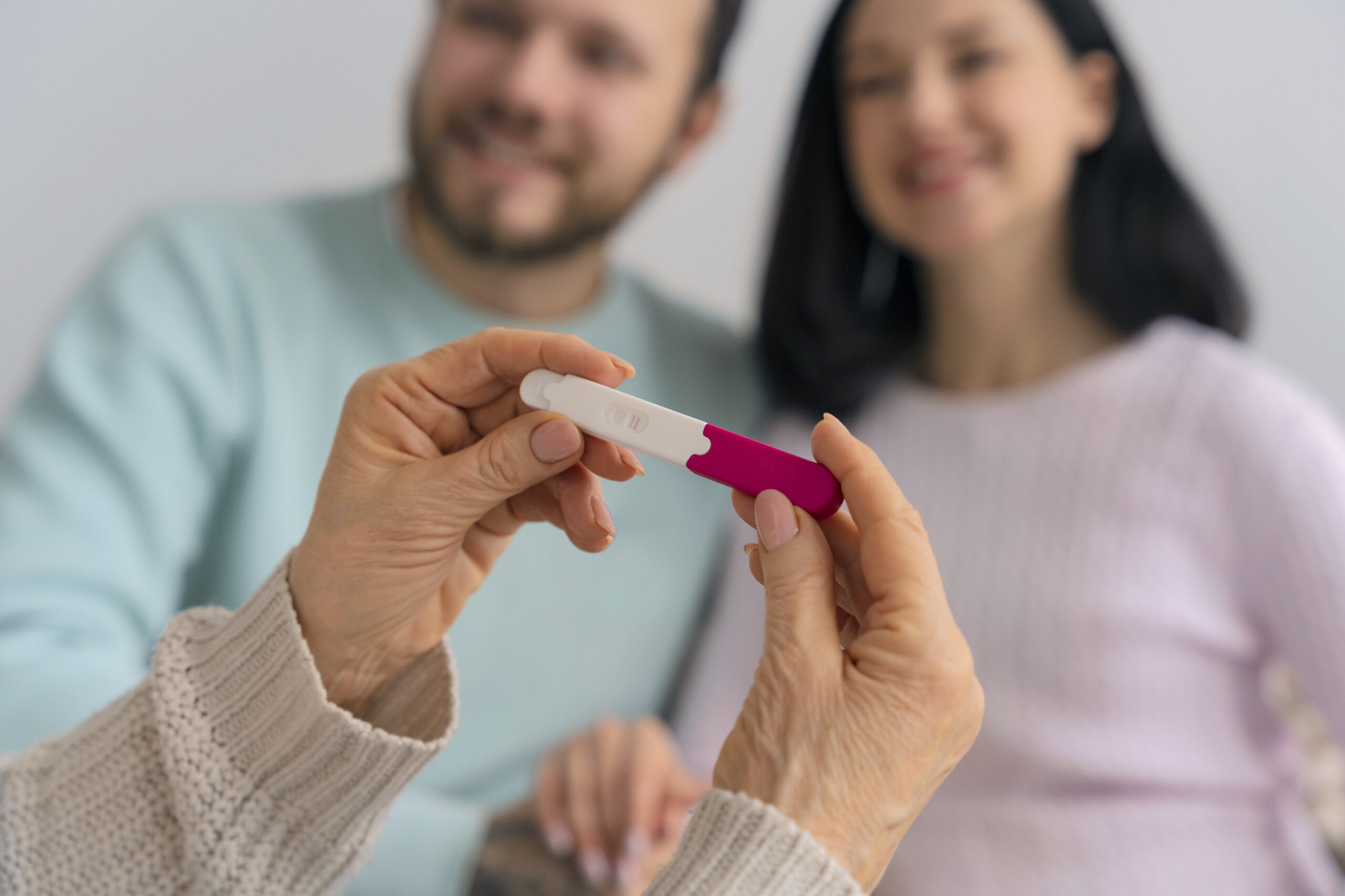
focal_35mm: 70
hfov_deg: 28.8
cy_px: 448
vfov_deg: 19.5
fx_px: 2615
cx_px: 672
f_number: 4
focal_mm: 70
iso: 400
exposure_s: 1/160
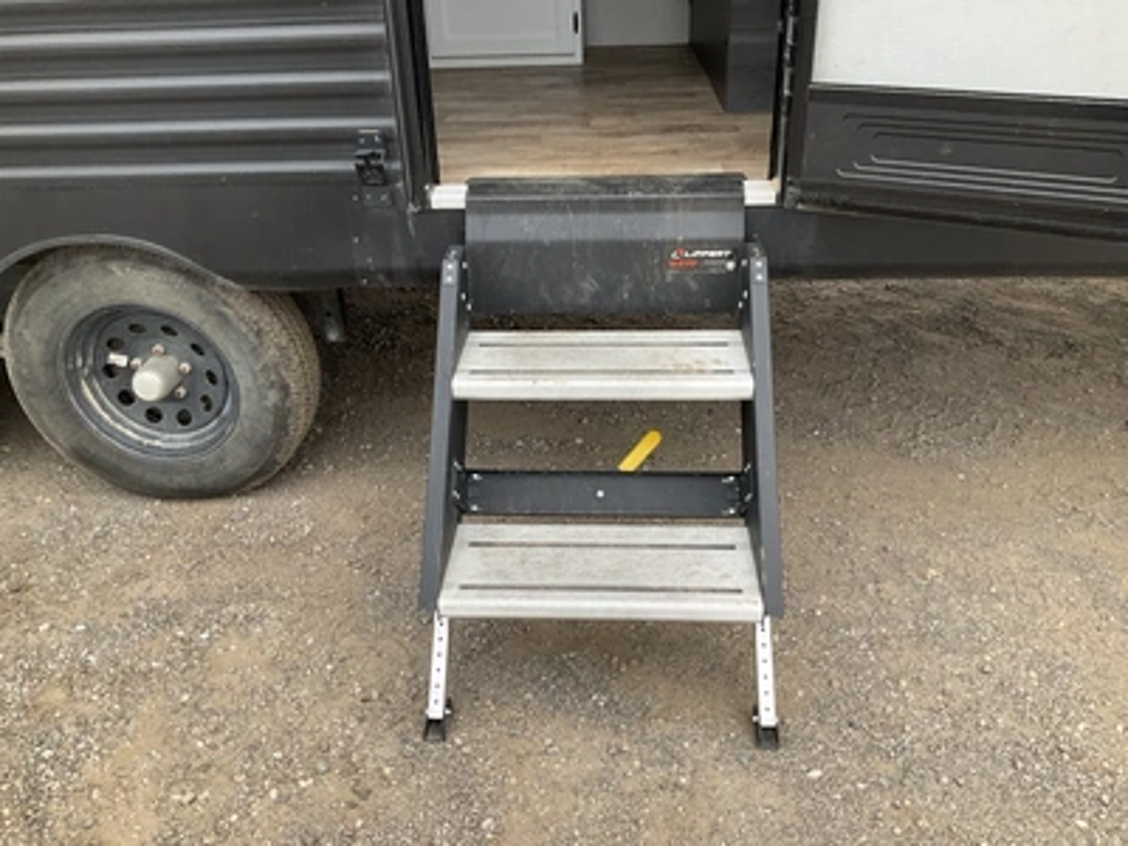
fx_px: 945
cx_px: 564
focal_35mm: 29
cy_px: 423
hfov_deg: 61.7
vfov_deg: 48.2
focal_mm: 3
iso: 25
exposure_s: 1/397
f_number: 1.8
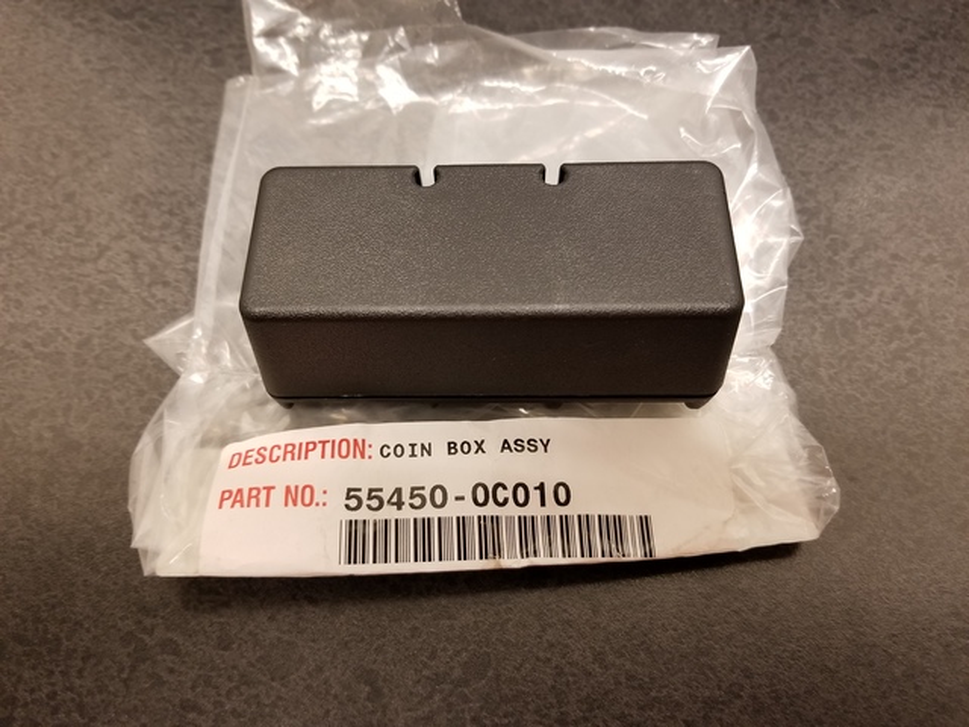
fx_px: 728
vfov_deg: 53.1
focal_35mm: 26
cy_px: 364
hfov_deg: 67.3
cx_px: 484
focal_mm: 4.3
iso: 200
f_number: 1.7
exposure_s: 1/25
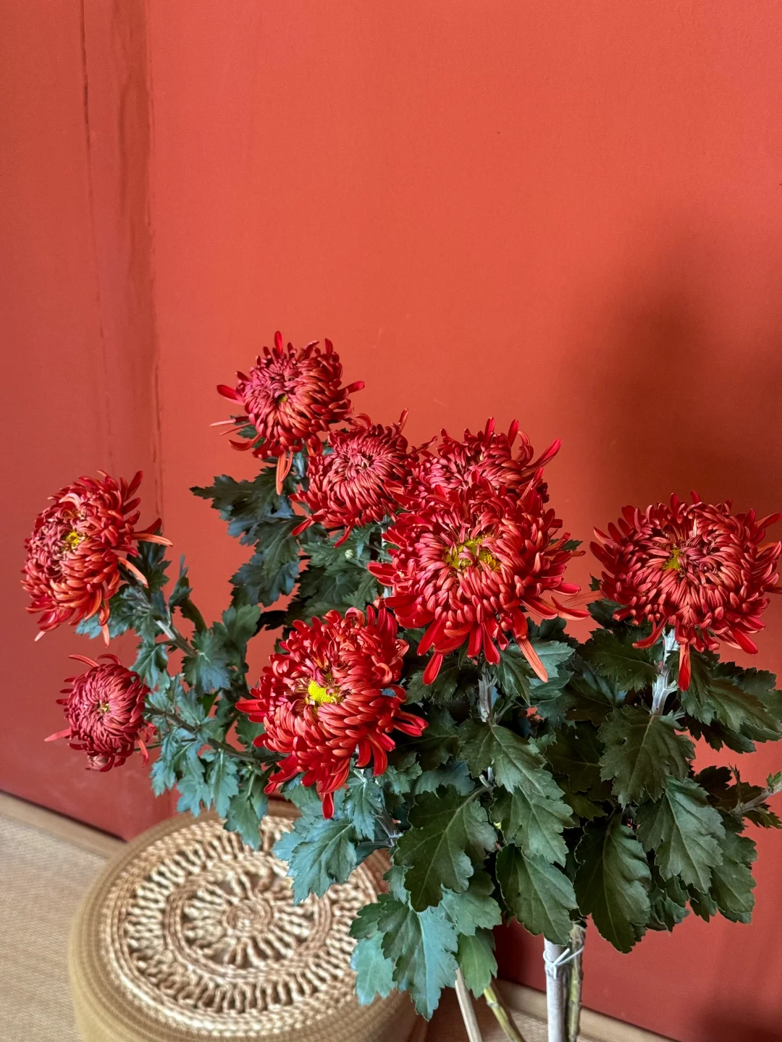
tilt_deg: -32.3
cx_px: 391
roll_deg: -4.2
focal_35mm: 48
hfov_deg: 30.3
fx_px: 1446
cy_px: 521
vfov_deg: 39.7
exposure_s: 1/57
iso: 250
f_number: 1.78
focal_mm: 6.86
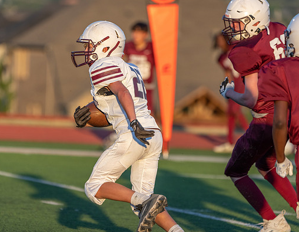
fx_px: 4403
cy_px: 119
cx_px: 129
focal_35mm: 504
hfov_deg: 3.9
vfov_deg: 3.0
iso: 800
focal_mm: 379
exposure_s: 1/1000
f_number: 5.6
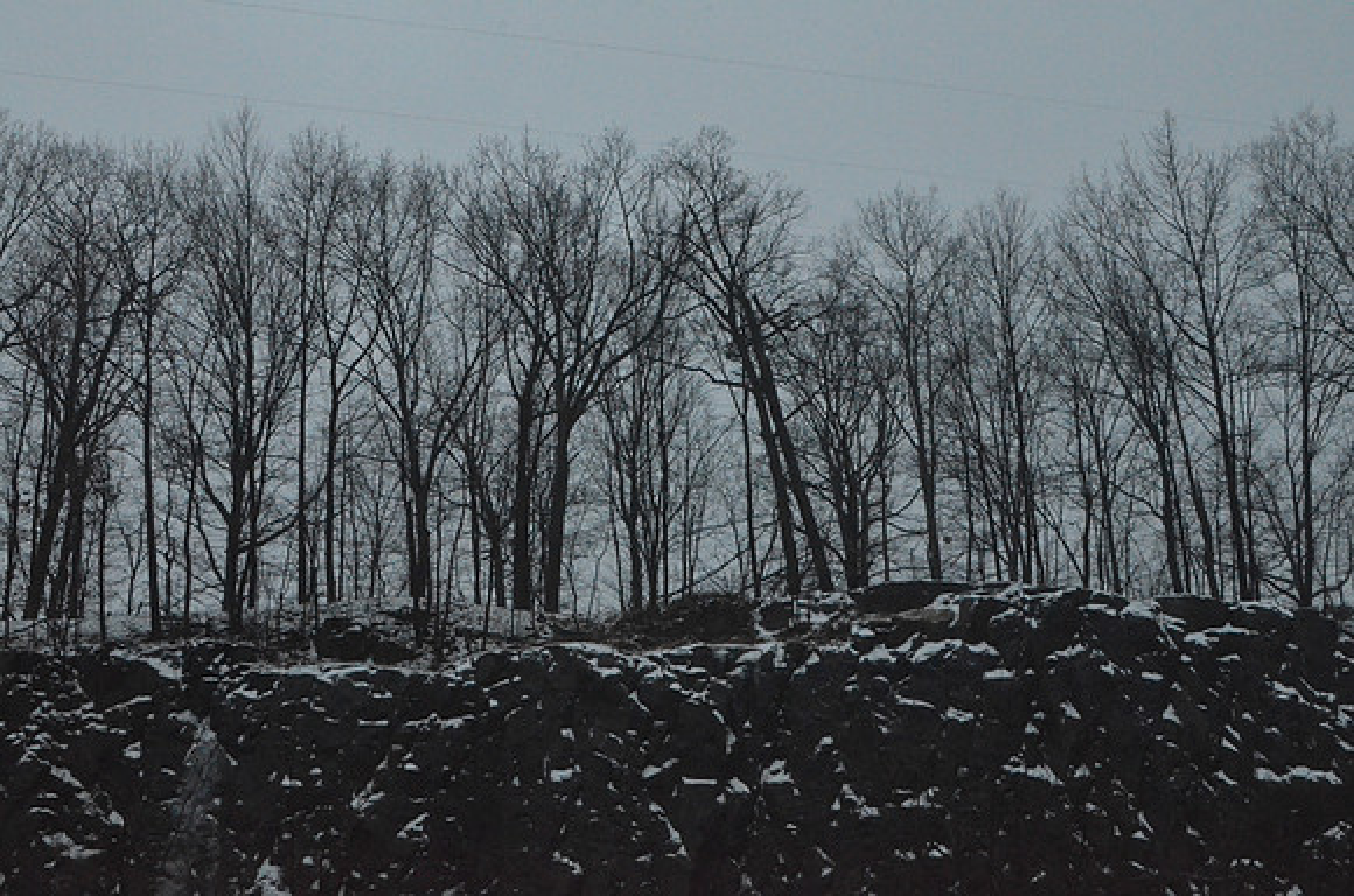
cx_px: 677
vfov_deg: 25.6
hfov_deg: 37.9
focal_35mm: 52
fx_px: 1970
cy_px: 448
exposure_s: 1/30
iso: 6400
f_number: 14
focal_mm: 35
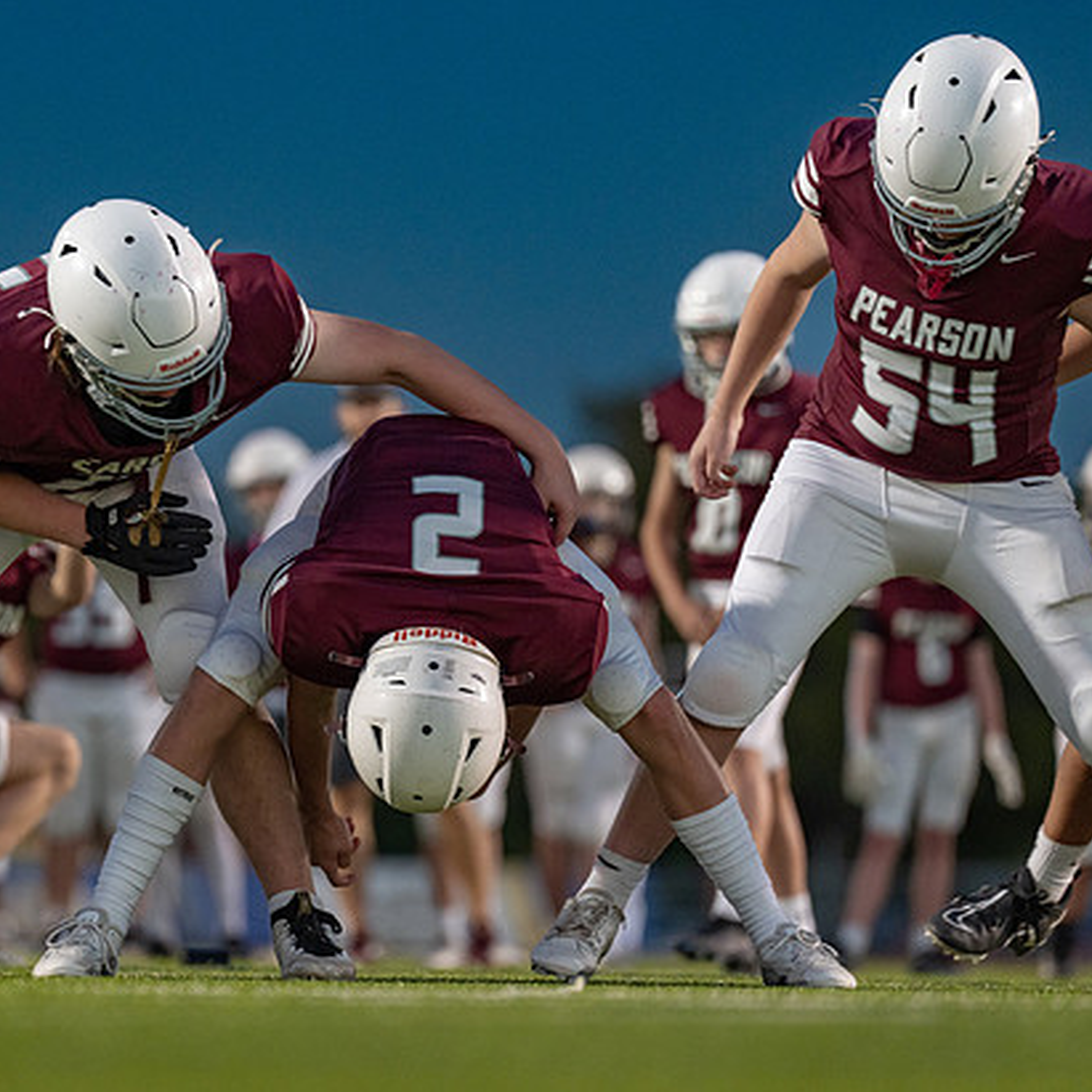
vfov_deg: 5.5
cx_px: 402
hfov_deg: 5.5
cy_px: 670
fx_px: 11385
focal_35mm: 319
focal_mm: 200
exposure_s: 1/500
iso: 500
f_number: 2.8
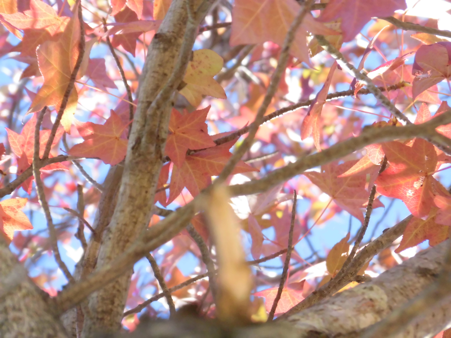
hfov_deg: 6.9
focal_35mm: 288
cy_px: 169
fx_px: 3752
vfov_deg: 5.2
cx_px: 226
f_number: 6.3
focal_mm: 51.6
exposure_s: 1/320
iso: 400
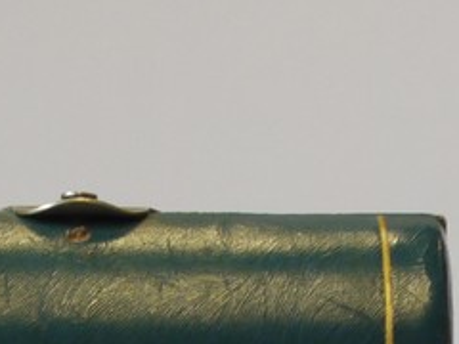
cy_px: 826
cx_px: 54
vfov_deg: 4.8
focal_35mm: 300
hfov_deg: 6.6
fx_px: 3978
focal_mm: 30
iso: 400
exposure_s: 1/25
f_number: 11
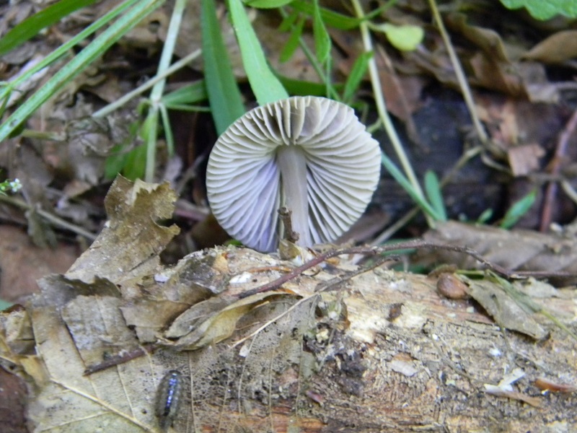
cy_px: 216
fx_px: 1383
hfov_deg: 23.6
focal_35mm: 83
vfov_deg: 17.8
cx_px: 288
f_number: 4.5
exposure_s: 1/2.8
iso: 400
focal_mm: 15.1
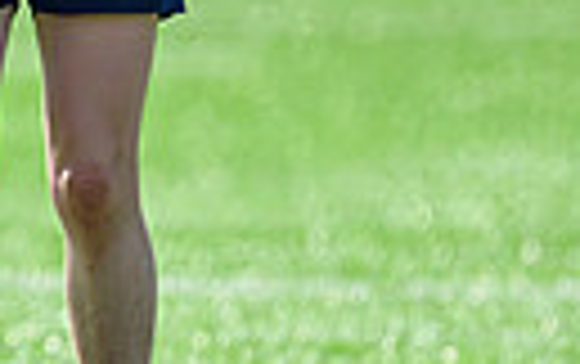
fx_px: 37875
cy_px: -281
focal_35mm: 2393
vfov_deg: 0.6
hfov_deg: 0.9
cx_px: -243
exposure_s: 1/2000
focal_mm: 400
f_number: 3.2
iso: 250
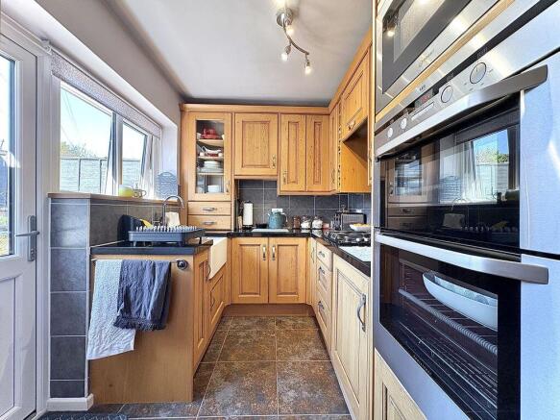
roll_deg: -0.6
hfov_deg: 102.1
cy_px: 210
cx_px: 280
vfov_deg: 85.7
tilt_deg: +0.3
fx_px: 226
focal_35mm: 14
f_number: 2.2
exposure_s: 1/50
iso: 160
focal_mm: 2.22
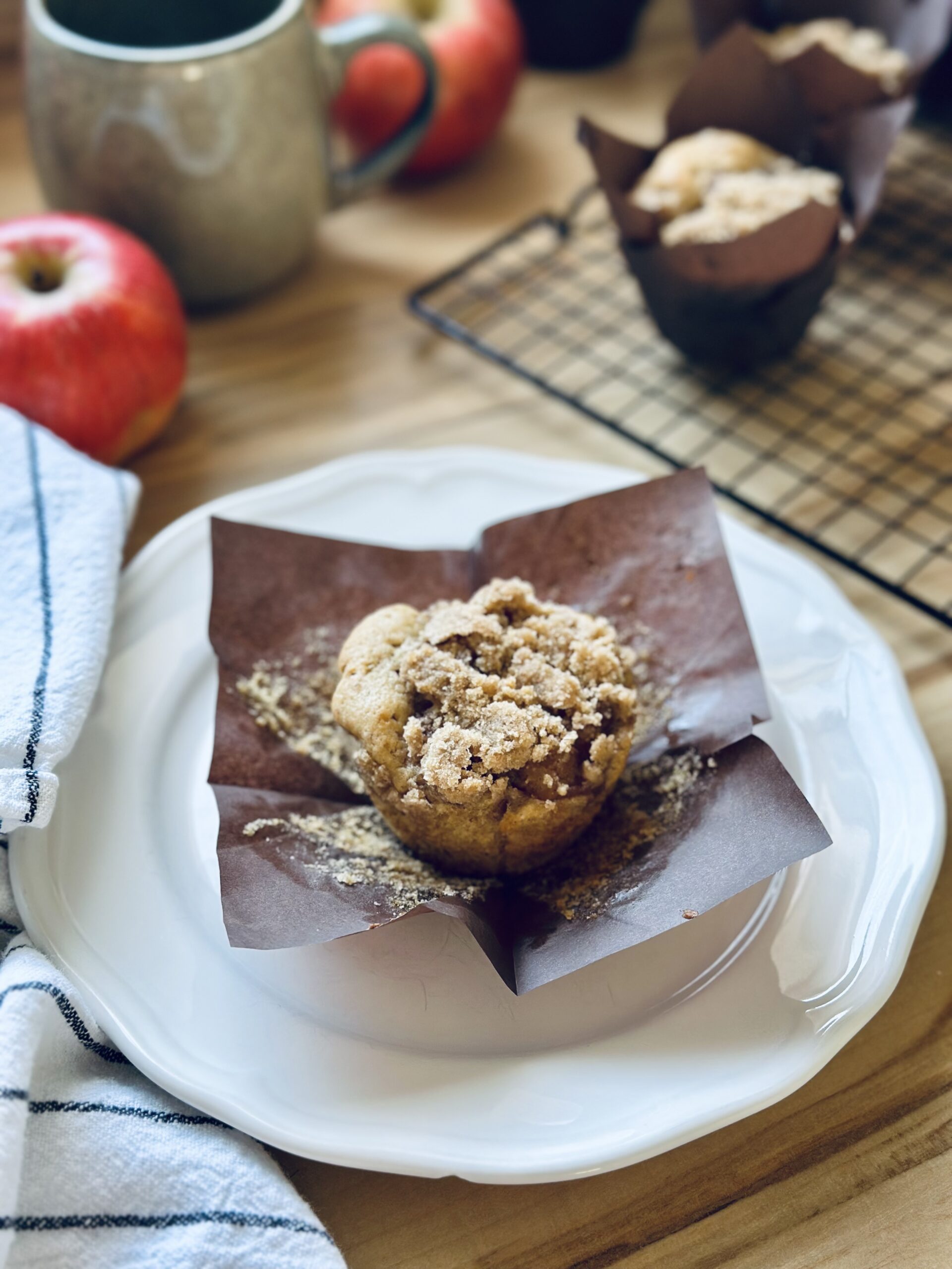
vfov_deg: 39.7
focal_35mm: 48
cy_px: 634
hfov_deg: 30.3
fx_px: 1760
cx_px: 476
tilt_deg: -46.3
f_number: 1.78
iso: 125
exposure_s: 1/87
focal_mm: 6.86
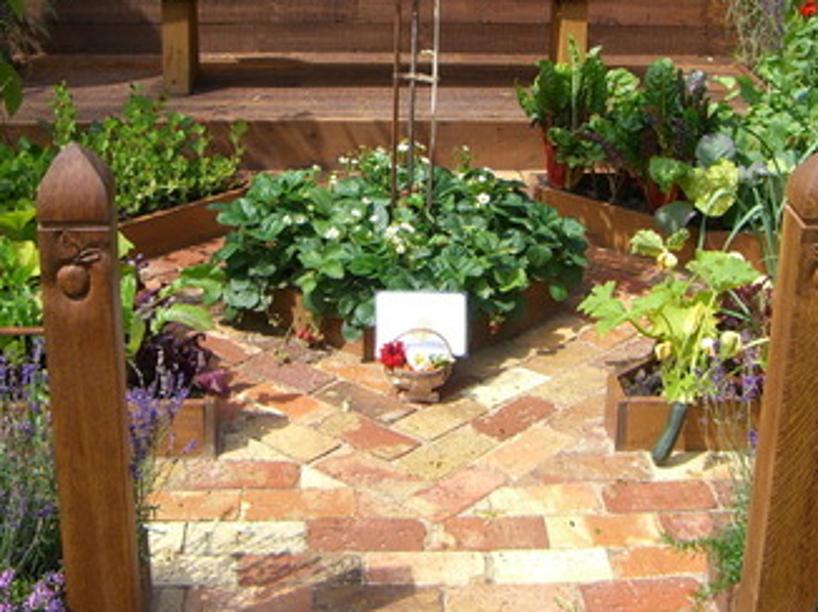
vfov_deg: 23.2
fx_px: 1488
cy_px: 212
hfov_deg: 30.7
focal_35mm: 63
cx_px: 432
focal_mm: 6.2
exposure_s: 1/250
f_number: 4.3
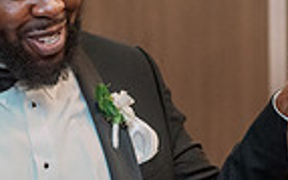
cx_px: 62
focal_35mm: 351
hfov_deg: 6.0
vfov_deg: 3.7
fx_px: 2752
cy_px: 116
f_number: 3.5
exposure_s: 1/200
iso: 1600
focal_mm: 85
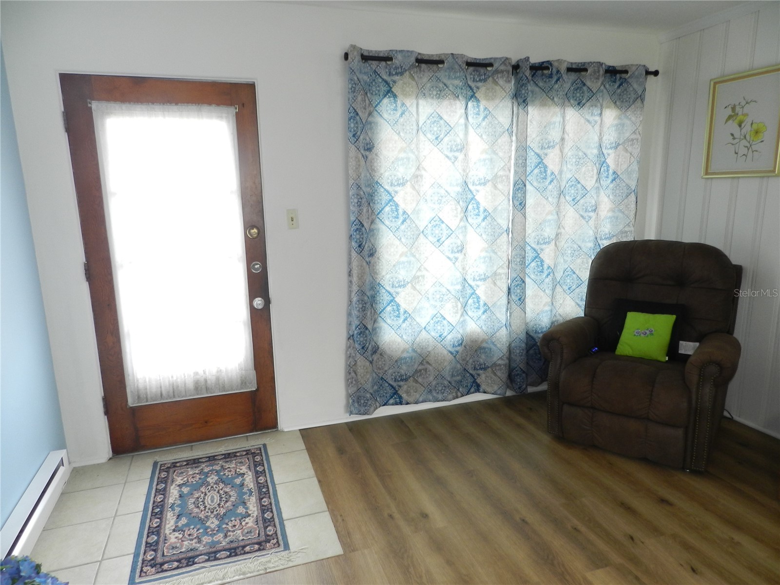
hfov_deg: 73.9
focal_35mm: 23
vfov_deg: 58.9
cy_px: 292
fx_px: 518
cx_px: 390
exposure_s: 1/30
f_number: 3.4
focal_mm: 4
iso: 200
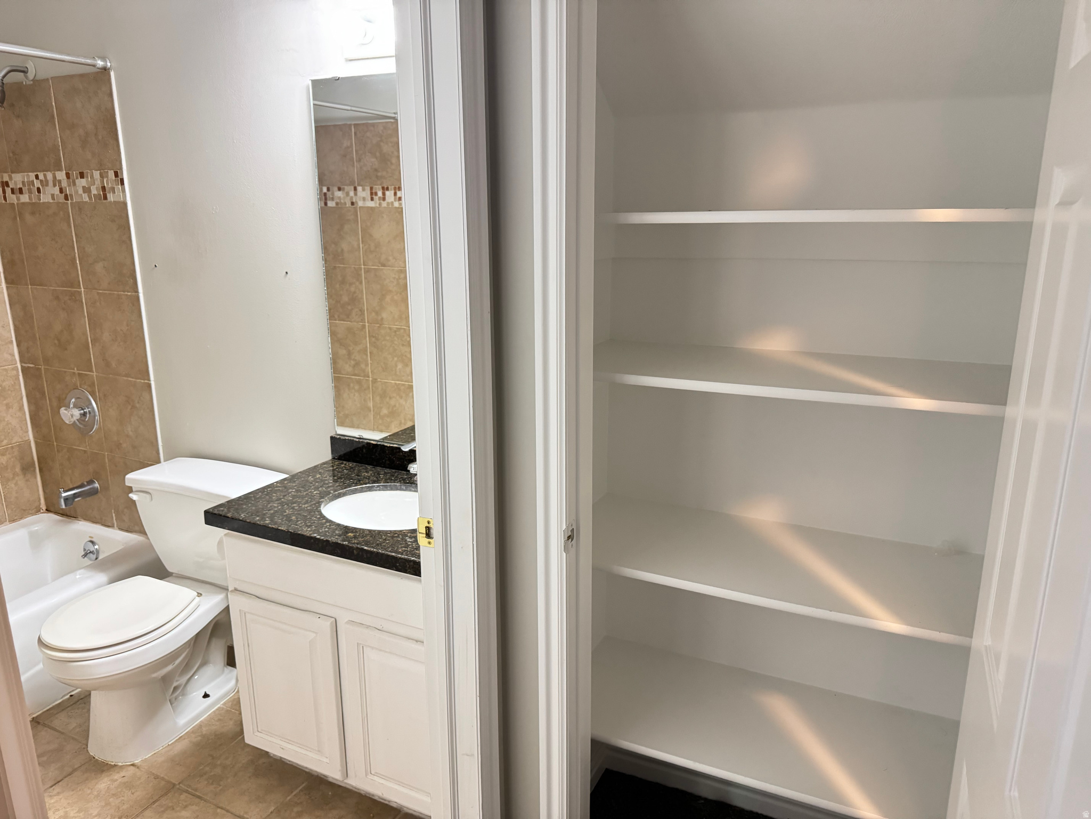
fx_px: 756
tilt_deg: -15.1
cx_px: 546
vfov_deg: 56.8
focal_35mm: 24
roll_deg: +0.0
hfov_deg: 71.6
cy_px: 410
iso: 800
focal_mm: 6.76
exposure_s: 1/30
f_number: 1.78
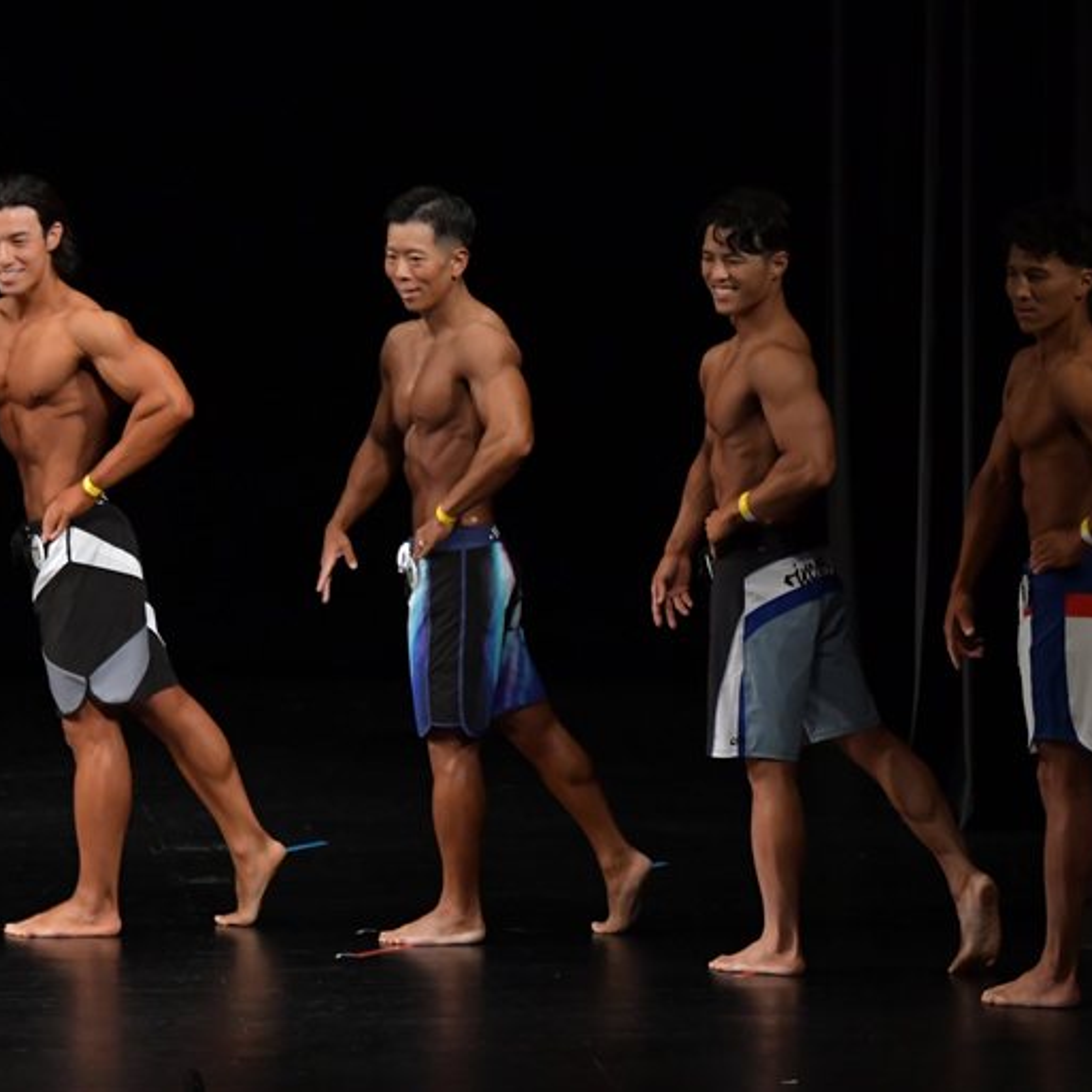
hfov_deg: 6.1
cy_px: 545
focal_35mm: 289
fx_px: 10315
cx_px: 680
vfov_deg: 6.1
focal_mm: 150
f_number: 5.6
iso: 3200
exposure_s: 1/400
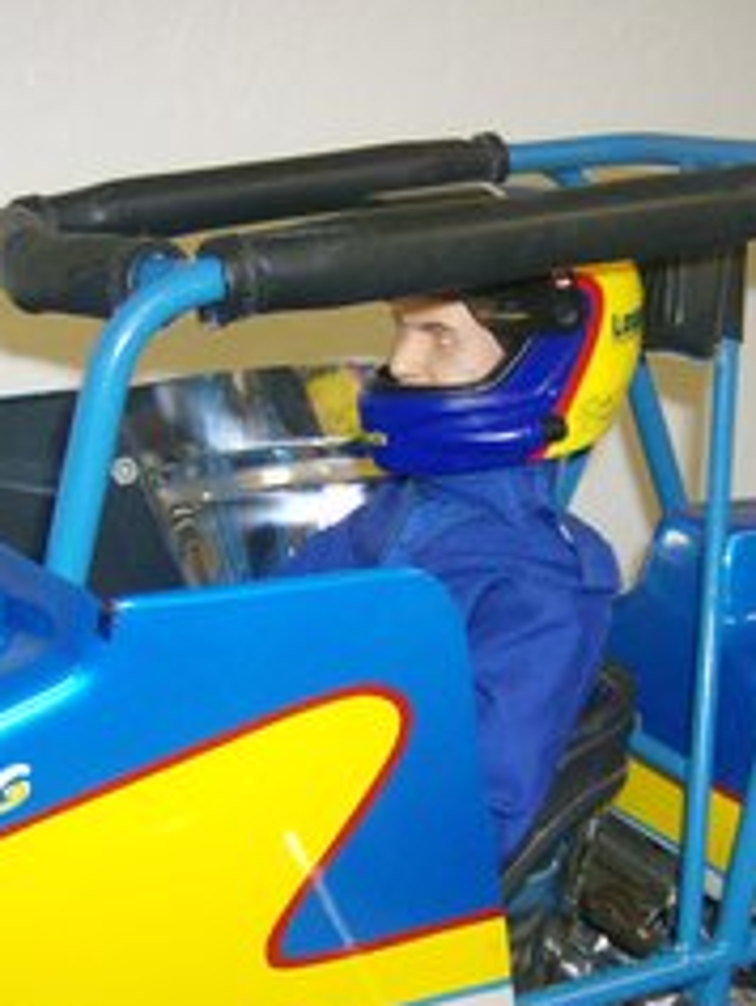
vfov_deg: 31.6
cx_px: 408
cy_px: 594
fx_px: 1775
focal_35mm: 61
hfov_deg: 24.0
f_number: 2.8
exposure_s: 1/60
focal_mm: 6
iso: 200
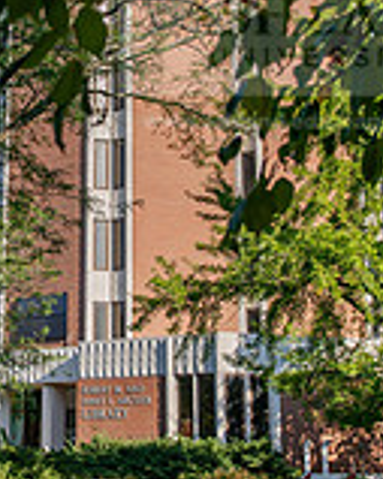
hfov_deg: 19.7
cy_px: 154
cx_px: 72
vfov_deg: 24.6
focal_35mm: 77
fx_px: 1092
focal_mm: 29
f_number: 4
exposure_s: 1/640
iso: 100
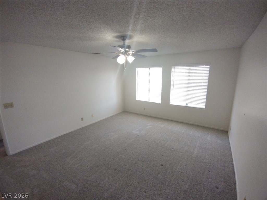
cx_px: 134
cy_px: 100
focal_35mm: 16
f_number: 2.2
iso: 200
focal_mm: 1.66
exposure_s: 1/27.4
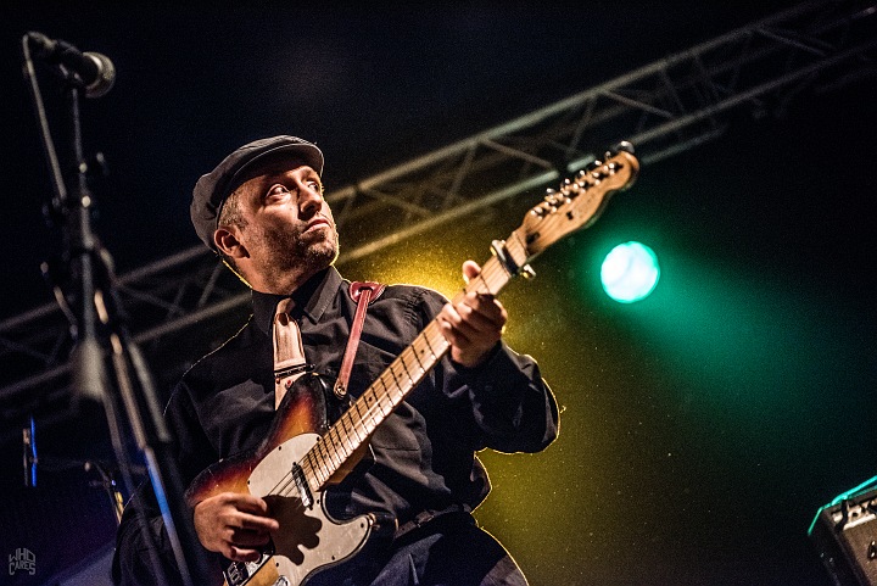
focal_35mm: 70
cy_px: 293
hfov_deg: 28.8
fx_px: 1706
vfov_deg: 19.5
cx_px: 438
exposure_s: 1/160
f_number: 2.8
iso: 1250
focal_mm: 70
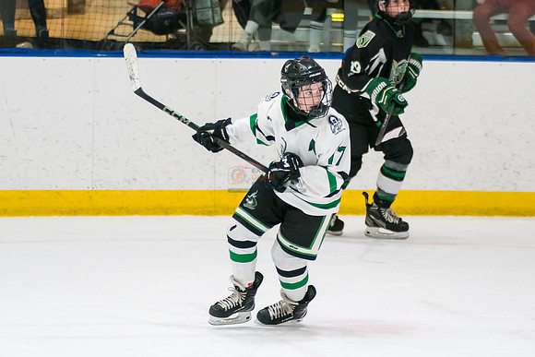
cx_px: 284
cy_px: 174
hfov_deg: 7.9
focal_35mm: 260
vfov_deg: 5.3
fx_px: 3859
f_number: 3.2
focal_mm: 120
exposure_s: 1/1000
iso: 3200
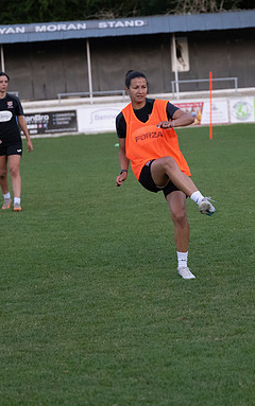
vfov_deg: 12.5
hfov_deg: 7.8
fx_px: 1865
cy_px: 204
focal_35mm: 168
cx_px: 192
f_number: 2.8
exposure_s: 1/500
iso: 2000
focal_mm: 73
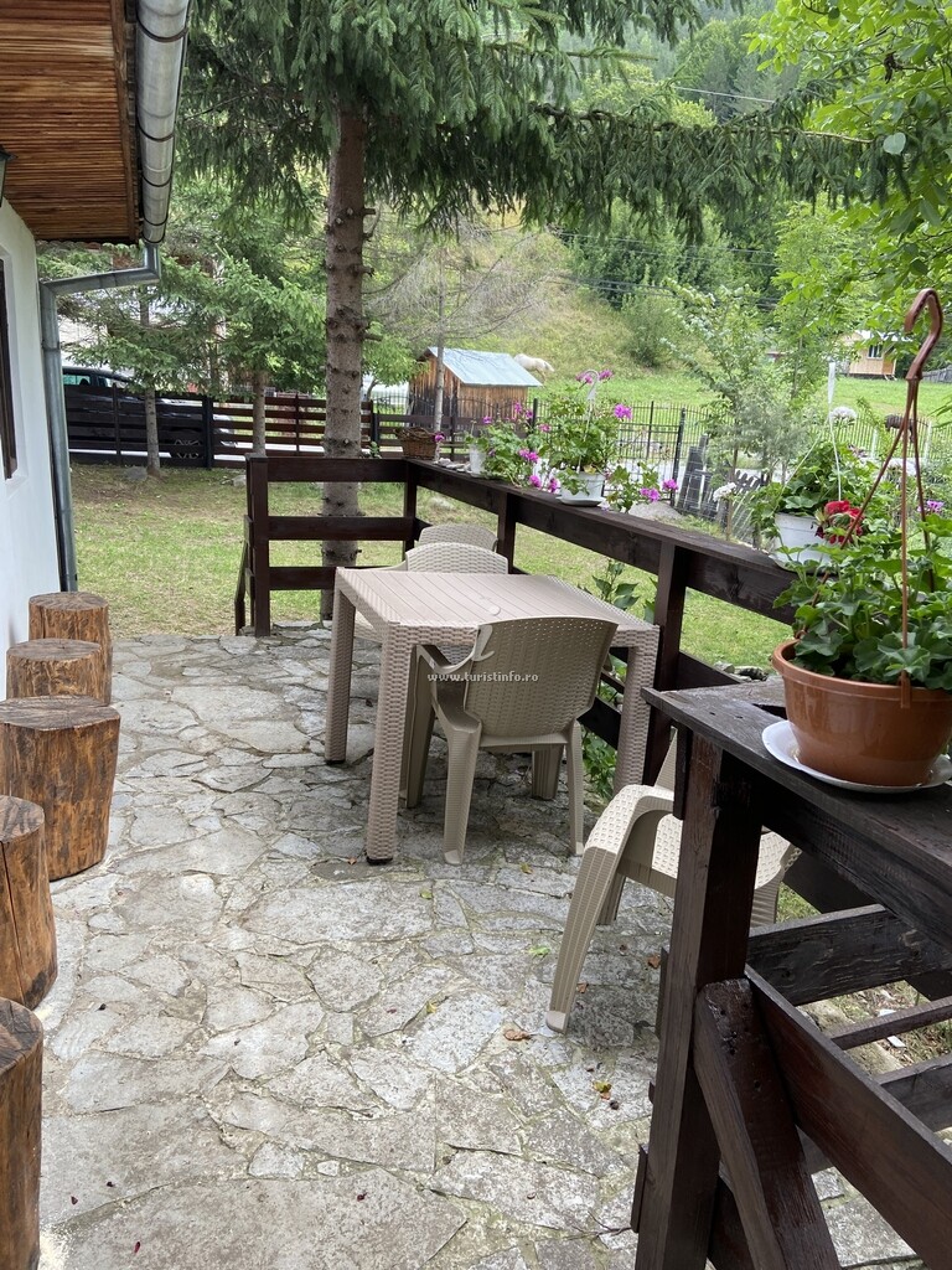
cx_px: 476
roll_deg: -1.8
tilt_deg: -14.4
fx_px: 953
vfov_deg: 67.3
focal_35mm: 26
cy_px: 635
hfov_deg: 53.1
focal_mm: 4.25
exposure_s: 1/122
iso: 40
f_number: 1.8
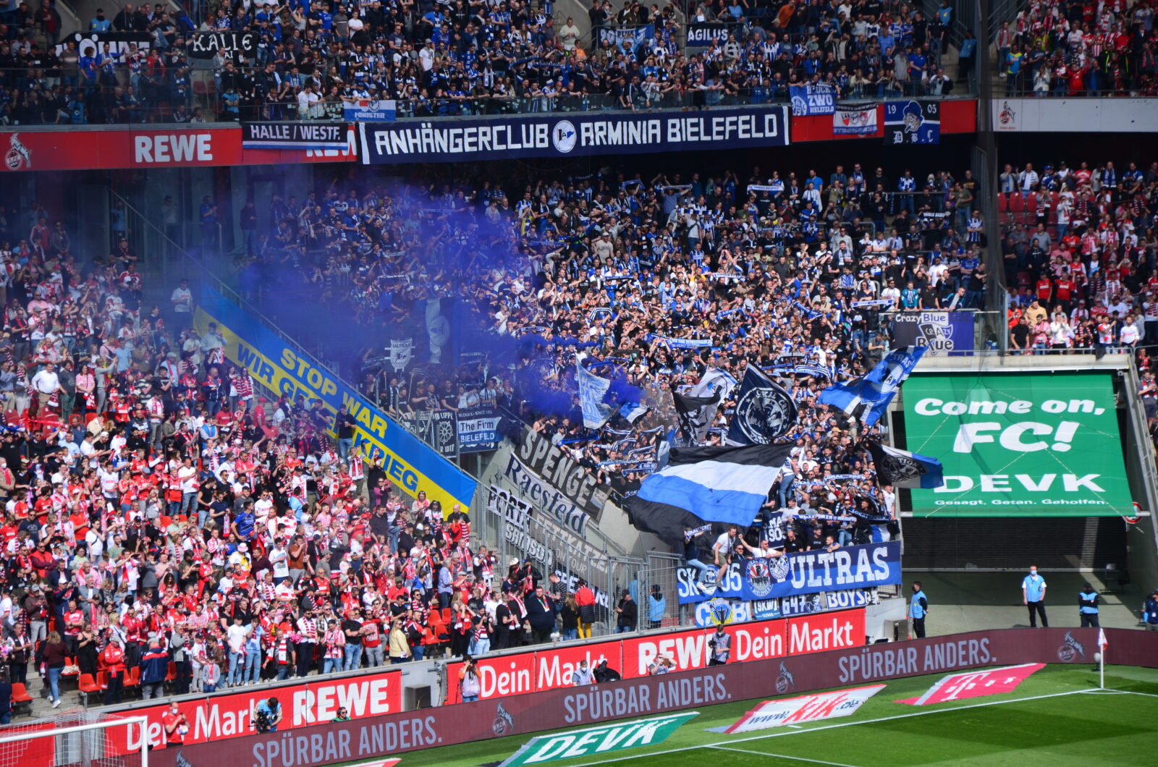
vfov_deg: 8.7
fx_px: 5056
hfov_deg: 13.1
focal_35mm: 158
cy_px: 384
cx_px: 579
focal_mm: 105
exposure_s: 1/640
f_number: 6.3
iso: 200
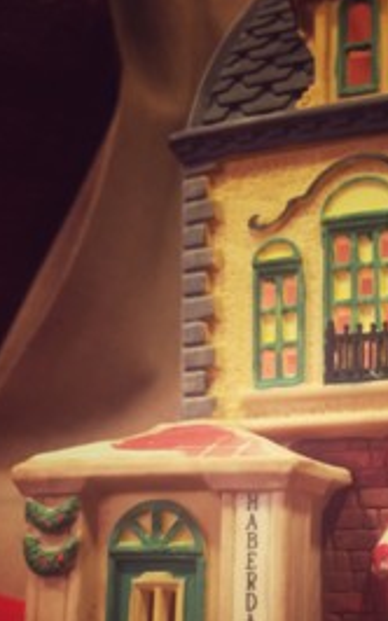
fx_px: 881
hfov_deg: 24.5
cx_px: 309
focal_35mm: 52
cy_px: 446
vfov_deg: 38.1
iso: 100
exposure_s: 1/30
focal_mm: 4.15
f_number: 2.2
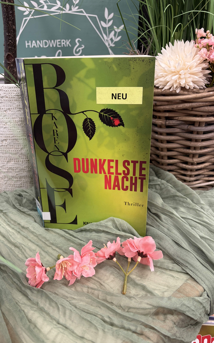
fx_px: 261
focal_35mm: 28
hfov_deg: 44.5
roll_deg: +0.5
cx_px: 98
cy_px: 174
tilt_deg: -24.3
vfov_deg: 66.5
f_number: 1.6
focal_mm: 5.96
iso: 125
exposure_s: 1/96
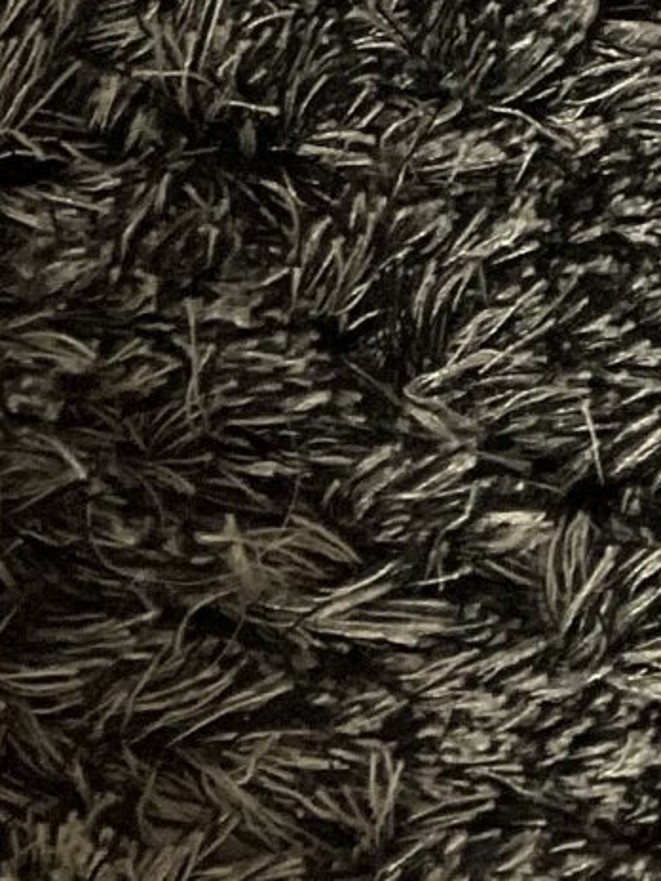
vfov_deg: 10.2
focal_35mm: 160
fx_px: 4074
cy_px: -1454
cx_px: 1656
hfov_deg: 8.4
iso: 64
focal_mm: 3
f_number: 1.8
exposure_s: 1/122
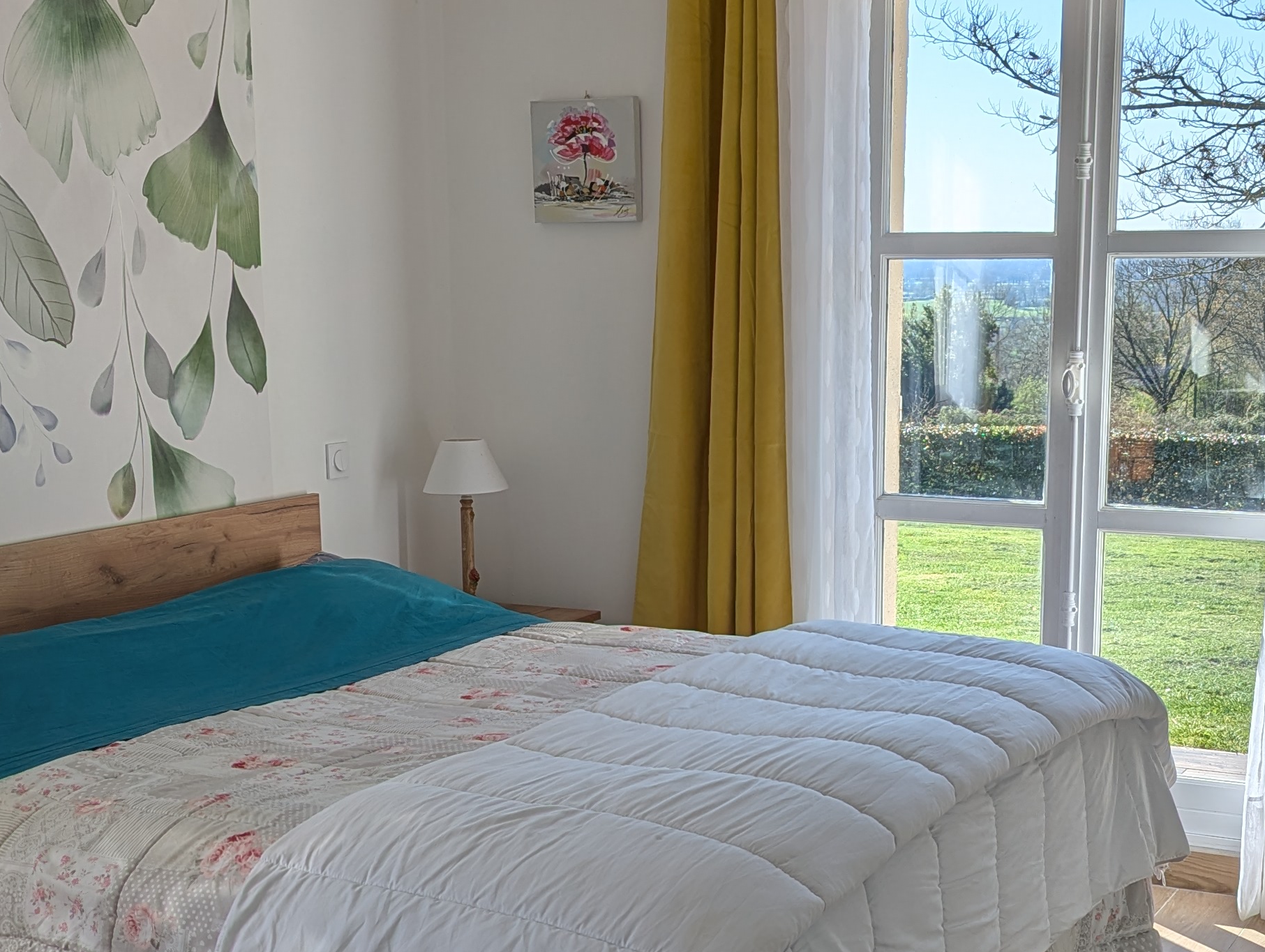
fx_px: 1976
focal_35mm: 54
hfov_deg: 35.4
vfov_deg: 26.9
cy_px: 635
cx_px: 719
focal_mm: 6.81
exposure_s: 1/1217
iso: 49
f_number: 1.85
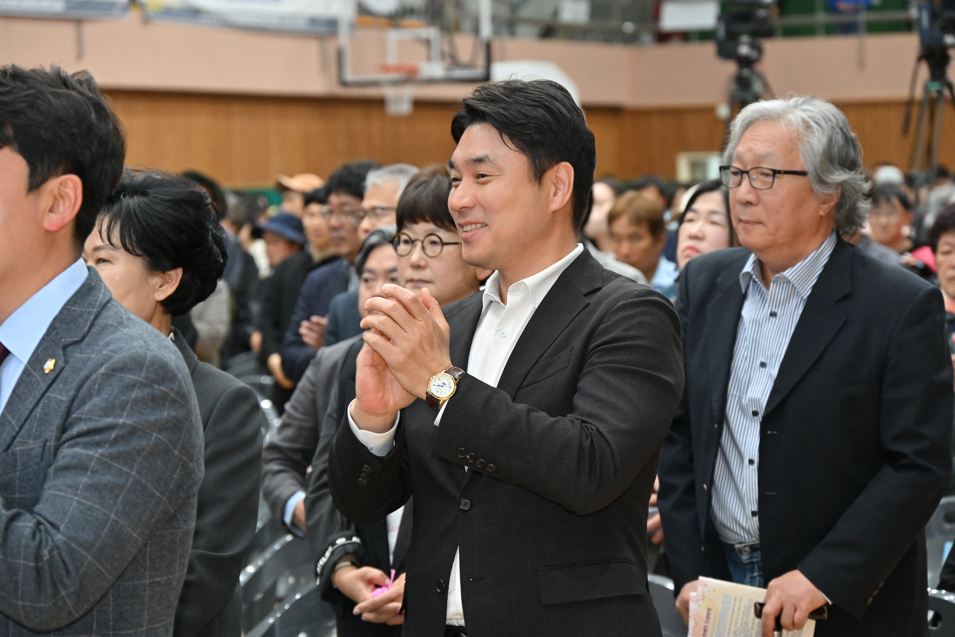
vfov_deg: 11.9
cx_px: 478
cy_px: 318
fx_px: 3050
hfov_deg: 17.8
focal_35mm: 115
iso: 3200
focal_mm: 115
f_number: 6.3
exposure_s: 1/250
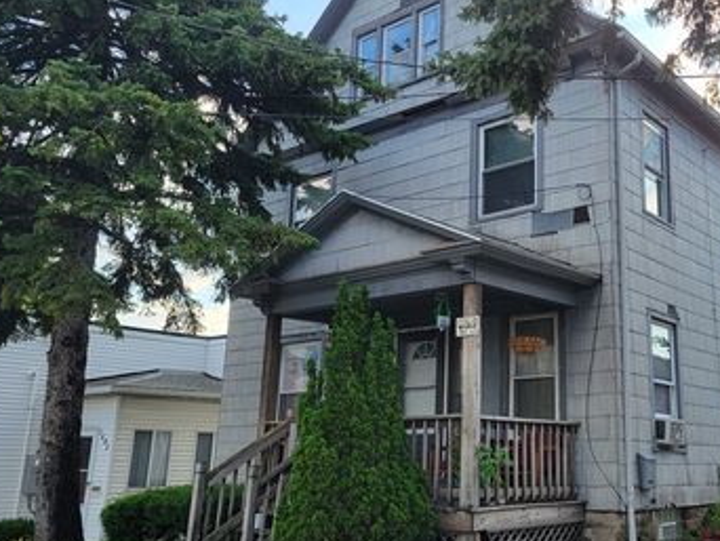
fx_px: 791
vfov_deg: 37.8
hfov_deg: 47.9
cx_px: 495
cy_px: 275
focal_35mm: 38
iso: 40
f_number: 1.8
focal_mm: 5.4
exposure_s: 1/521
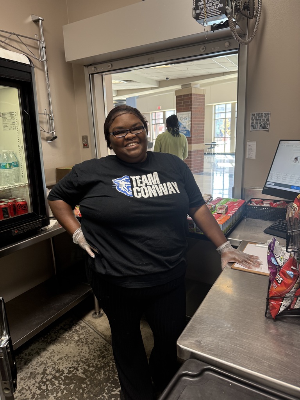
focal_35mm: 24
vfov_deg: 71.6
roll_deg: +2.6
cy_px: 200
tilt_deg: -13.0
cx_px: 150
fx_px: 277
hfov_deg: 56.8
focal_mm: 6.76
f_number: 1.78
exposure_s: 1/60
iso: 160
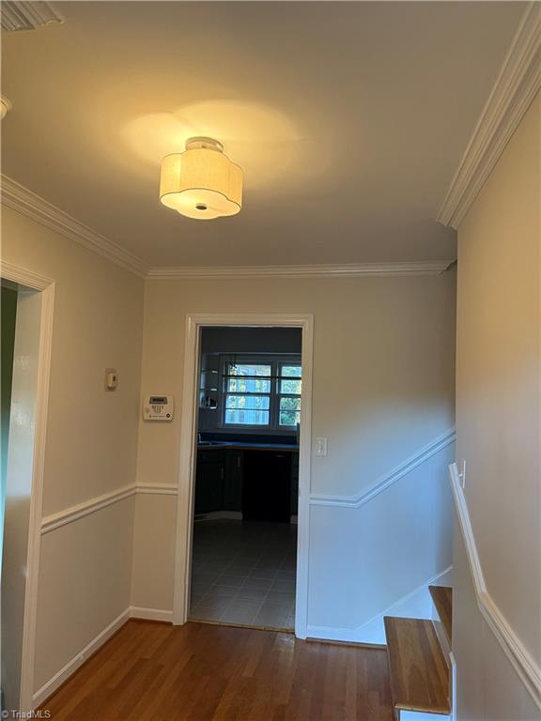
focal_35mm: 24
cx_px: 270
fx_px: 500
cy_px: 360
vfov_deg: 71.6
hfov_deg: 56.8
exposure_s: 1/60.2
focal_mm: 6.76
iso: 400
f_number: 1.78
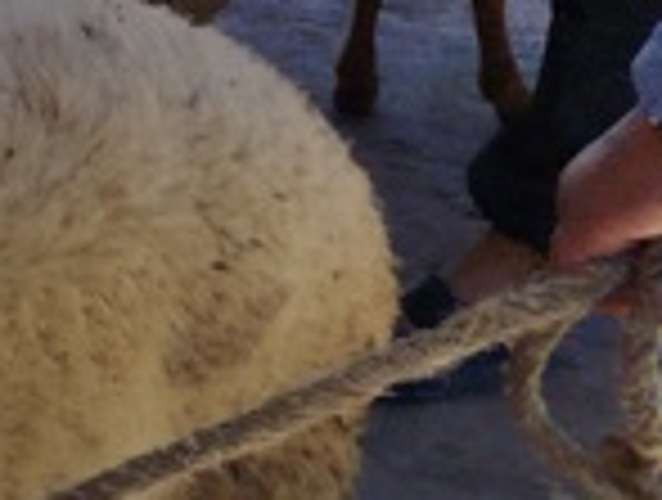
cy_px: -439
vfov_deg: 11.9
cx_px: -612
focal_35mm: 114
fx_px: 2185
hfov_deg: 14.6
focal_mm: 5.31
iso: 50
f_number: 1.7
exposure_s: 1/827
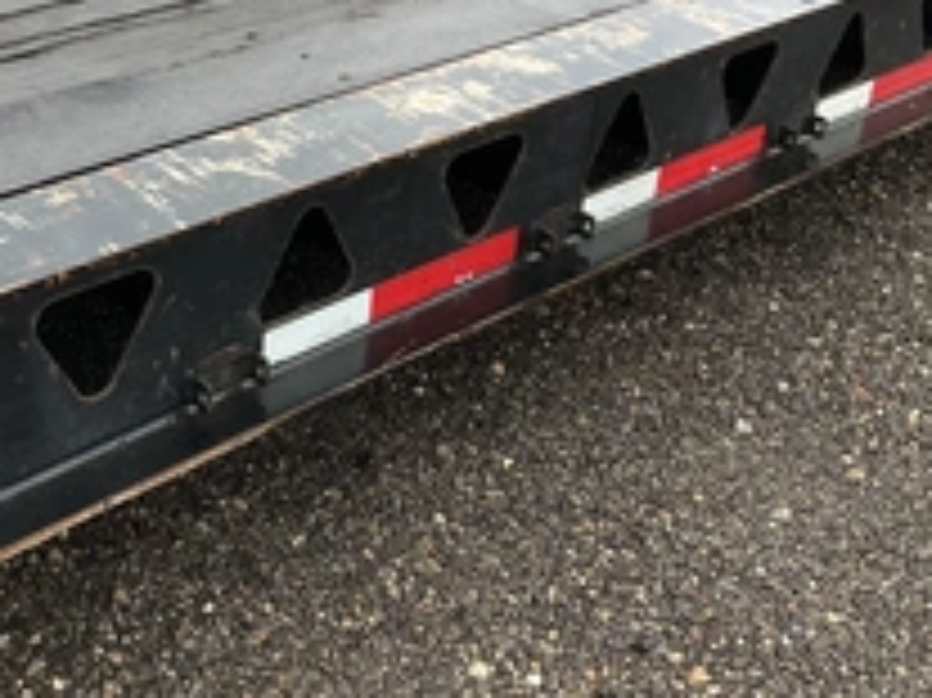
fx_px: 1507
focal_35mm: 56
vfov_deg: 25.7
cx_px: 243
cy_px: 162
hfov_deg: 33.7
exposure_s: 1/305
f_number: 1.8
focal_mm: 3
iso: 25
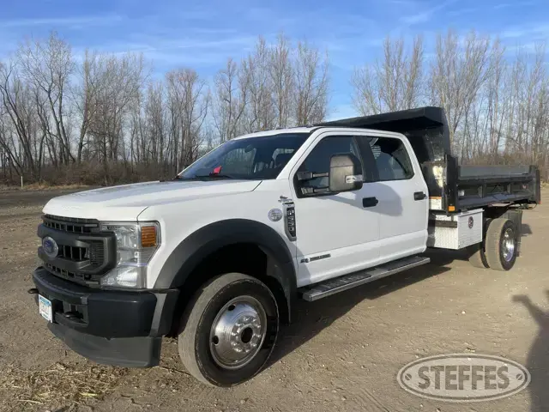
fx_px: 396
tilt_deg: -5.3
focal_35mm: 25
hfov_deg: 69.4
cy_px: 206
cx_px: 274
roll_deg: -0.1
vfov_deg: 54.9
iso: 32
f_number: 1.6
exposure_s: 1/2488
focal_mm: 5.1
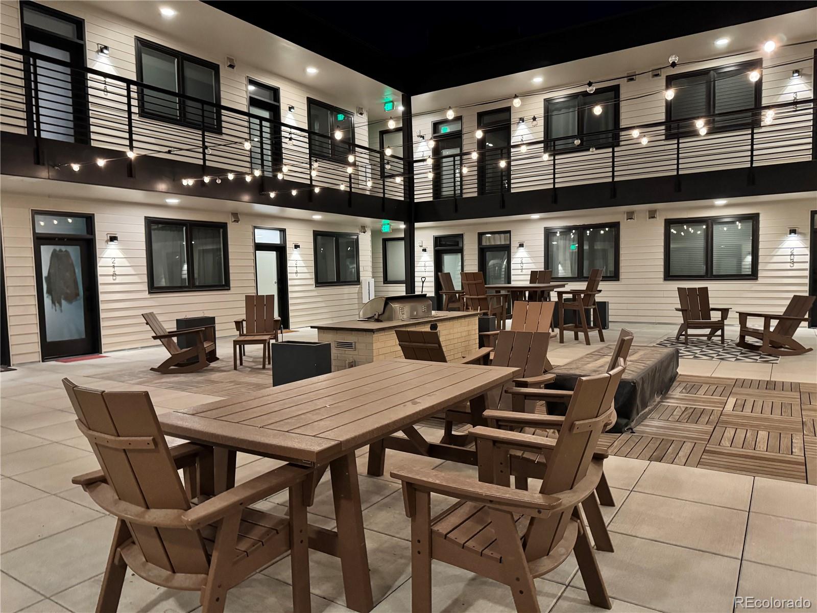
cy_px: 306
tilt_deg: -3.4
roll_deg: +1.5
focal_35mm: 24
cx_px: 408
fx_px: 566
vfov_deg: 56.8
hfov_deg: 71.6
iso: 800
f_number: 1.78
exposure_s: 1/40
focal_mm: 6.76
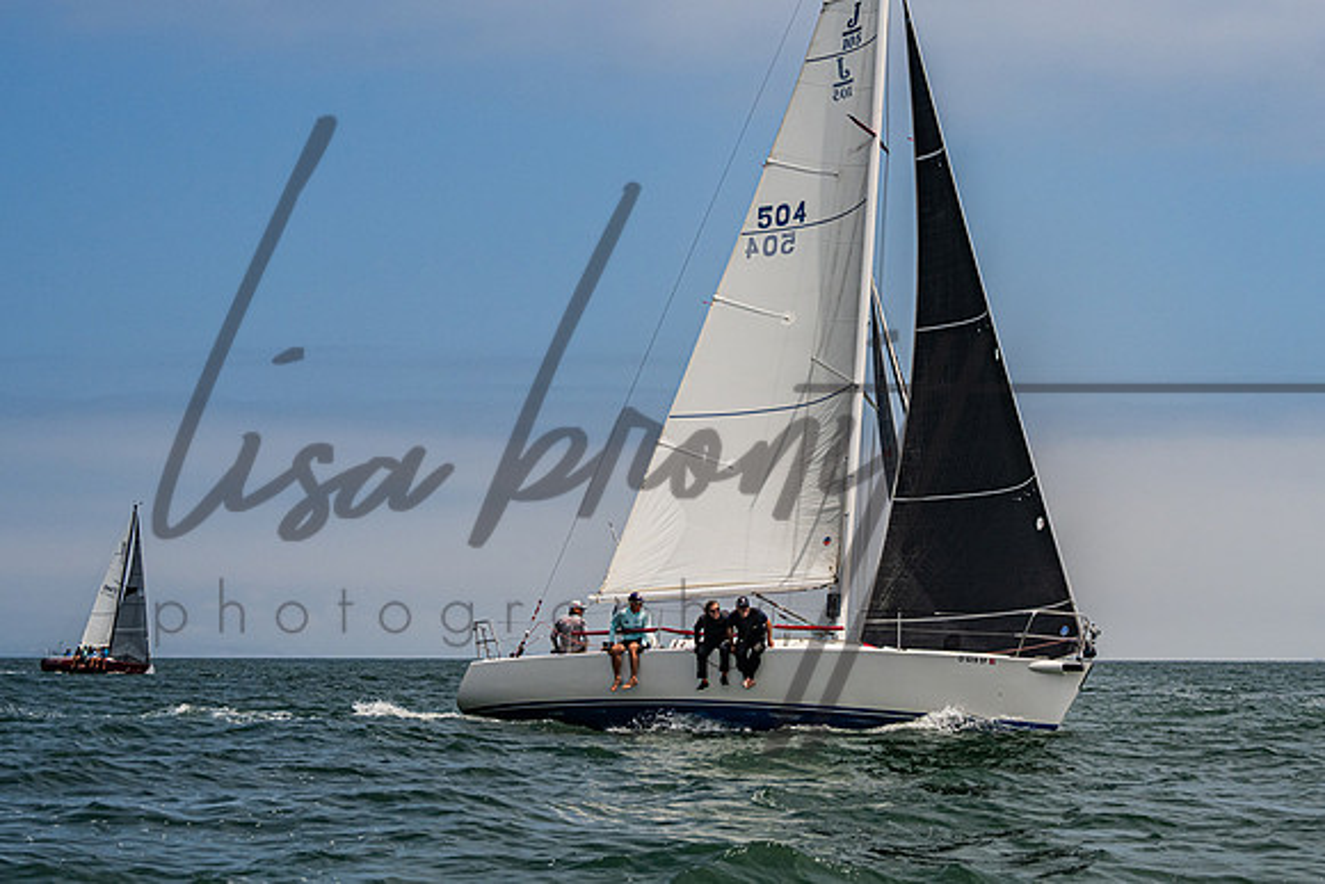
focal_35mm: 91
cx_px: 887
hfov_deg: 22.3
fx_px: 3342
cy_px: 417
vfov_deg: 15.1
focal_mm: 66
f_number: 8
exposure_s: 1/4000
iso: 500
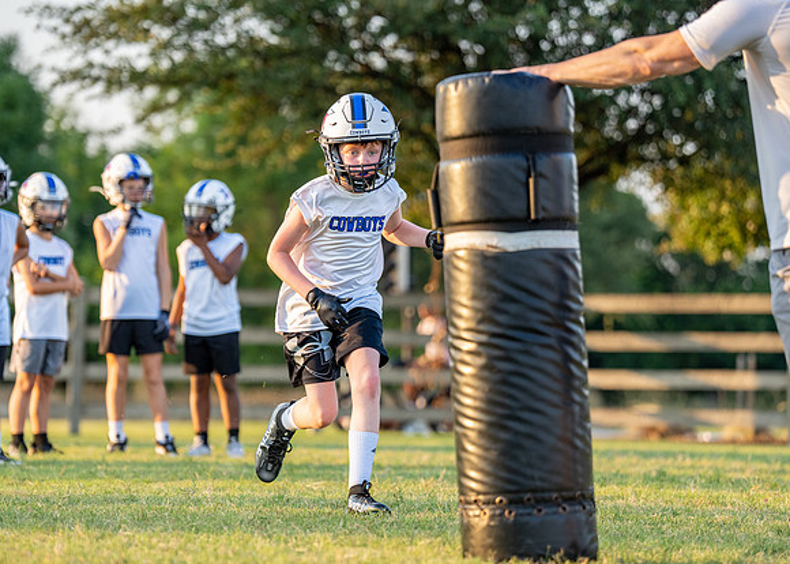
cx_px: 321
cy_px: 290
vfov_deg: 8.5
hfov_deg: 11.8
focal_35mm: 170
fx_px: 3805
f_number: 2.8
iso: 500
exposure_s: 1/1600
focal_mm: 140
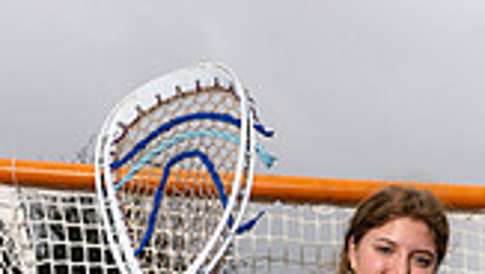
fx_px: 1931
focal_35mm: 150
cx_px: 330
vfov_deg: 7.6
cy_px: 655
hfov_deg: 14.3
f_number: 9
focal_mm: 52
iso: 200
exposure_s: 1/250
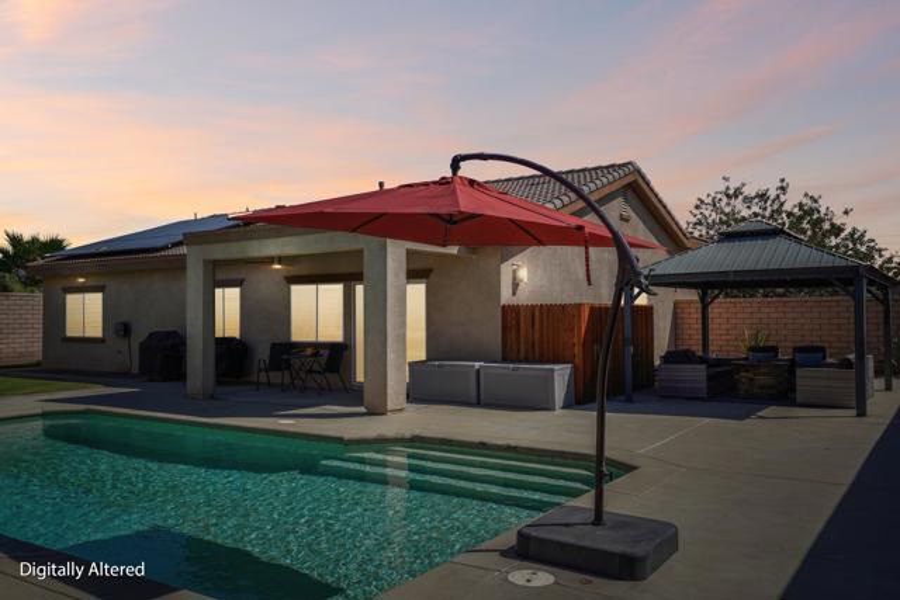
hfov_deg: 61.9
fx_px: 750
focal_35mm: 30
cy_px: 300
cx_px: 450
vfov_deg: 43.6
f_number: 7.1
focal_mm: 30
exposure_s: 1/400
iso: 100
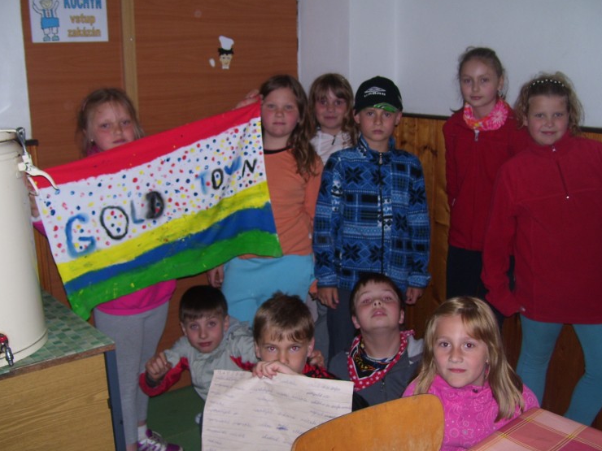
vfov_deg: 36.0
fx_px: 696
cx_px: 308
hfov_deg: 46.8
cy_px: 227
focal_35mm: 40
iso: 80
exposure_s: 1/60
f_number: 2.7
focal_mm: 6
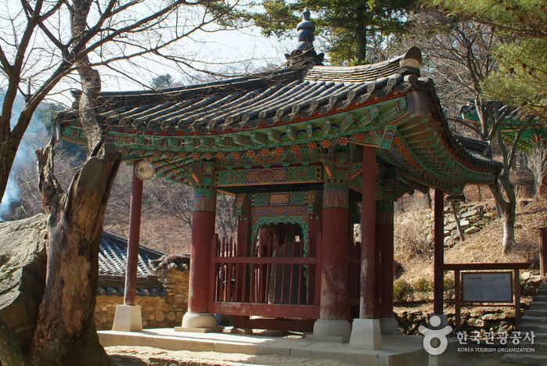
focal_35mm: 42
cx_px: 274
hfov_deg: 46.3
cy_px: 183
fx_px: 639
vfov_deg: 32.0
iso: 200
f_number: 9.5
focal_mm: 28
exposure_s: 1/60
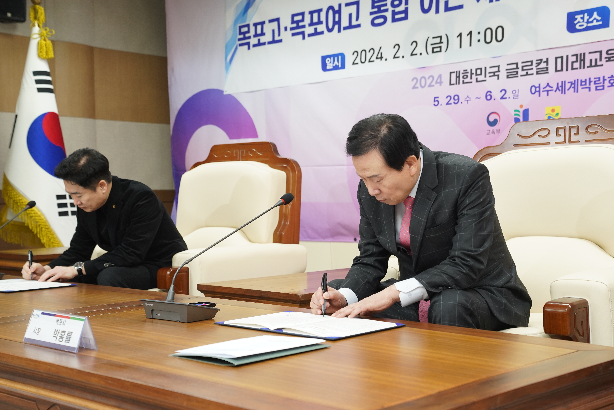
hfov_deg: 38.9
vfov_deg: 26.5
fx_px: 870
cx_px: 309
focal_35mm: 51
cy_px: 208
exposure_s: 1/160
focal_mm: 50
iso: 2000
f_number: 4
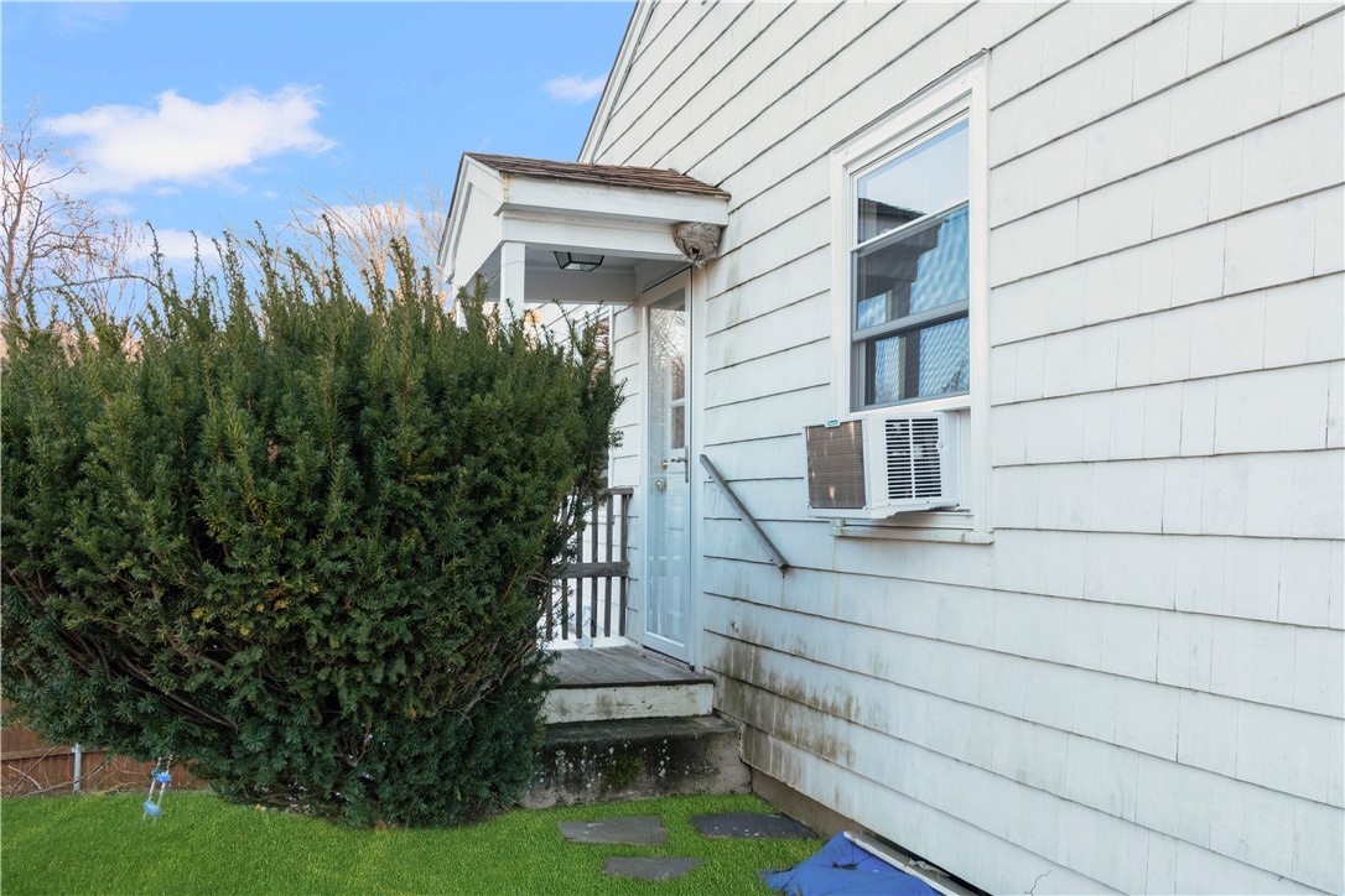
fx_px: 1121
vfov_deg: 43.6
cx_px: 672
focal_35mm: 30
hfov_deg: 61.9
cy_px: 448
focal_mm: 20
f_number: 14
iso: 400
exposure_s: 1/30
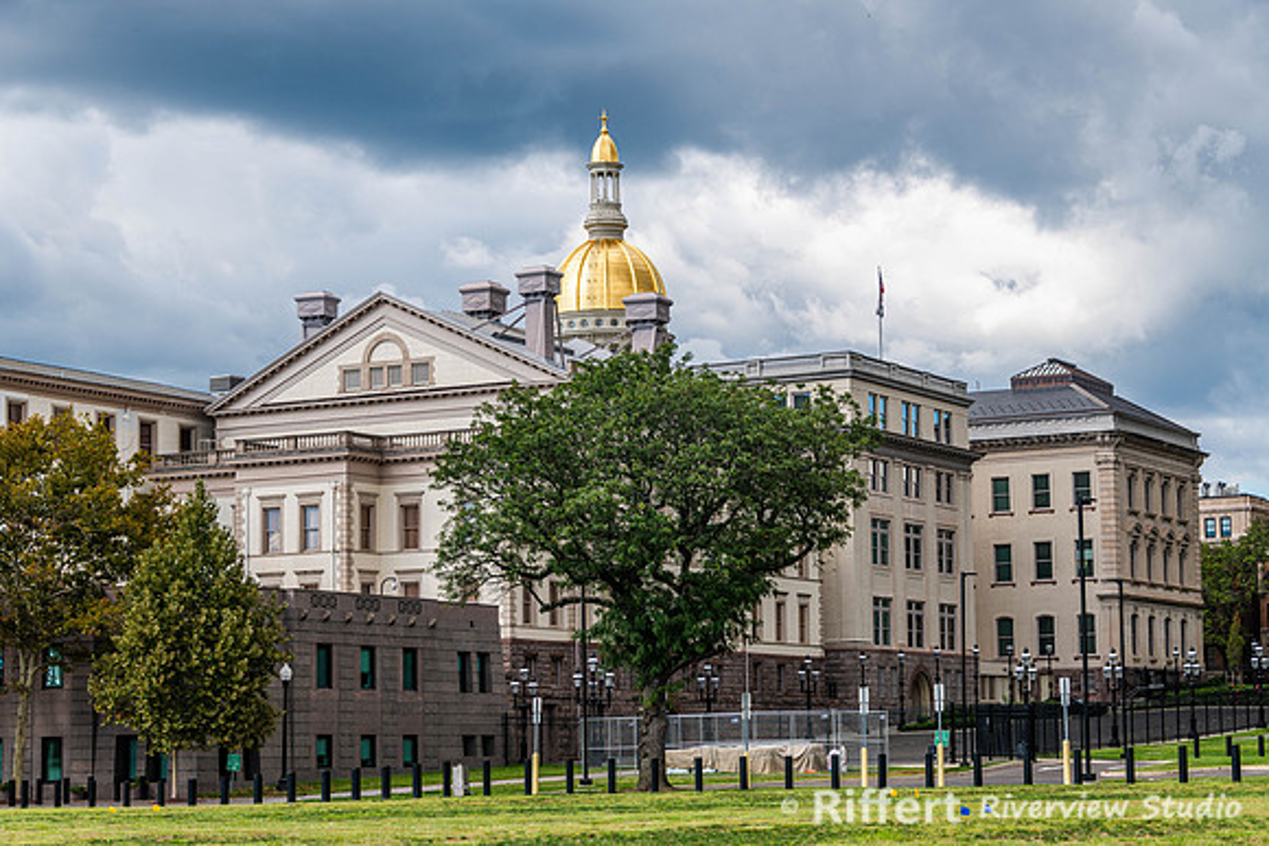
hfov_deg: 26.0
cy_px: 423
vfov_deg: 17.5
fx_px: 2750
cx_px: 634
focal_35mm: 78
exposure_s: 1/200
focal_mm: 78
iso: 72
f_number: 8
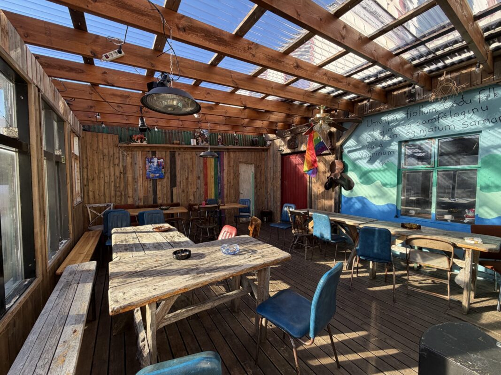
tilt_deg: -2.5
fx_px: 203
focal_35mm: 14
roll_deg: -0.3
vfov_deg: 85.7
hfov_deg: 102.1
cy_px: 188
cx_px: 250
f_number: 2.2
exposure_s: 1/239
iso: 40
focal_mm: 2.22
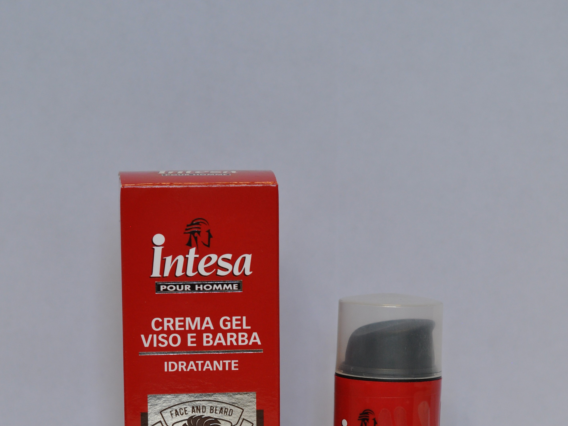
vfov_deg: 11.2
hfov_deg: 15.1
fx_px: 2150
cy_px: 403
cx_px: 282
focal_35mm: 131
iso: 500
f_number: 4
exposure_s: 1/250
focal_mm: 60
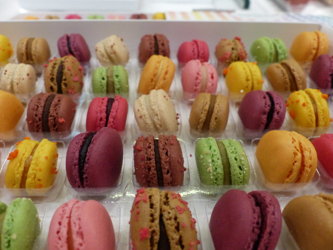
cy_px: 125
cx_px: 166
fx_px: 308
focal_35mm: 32
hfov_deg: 56.8
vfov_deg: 44.2
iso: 400
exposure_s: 1/60
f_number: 2.8
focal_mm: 5.8
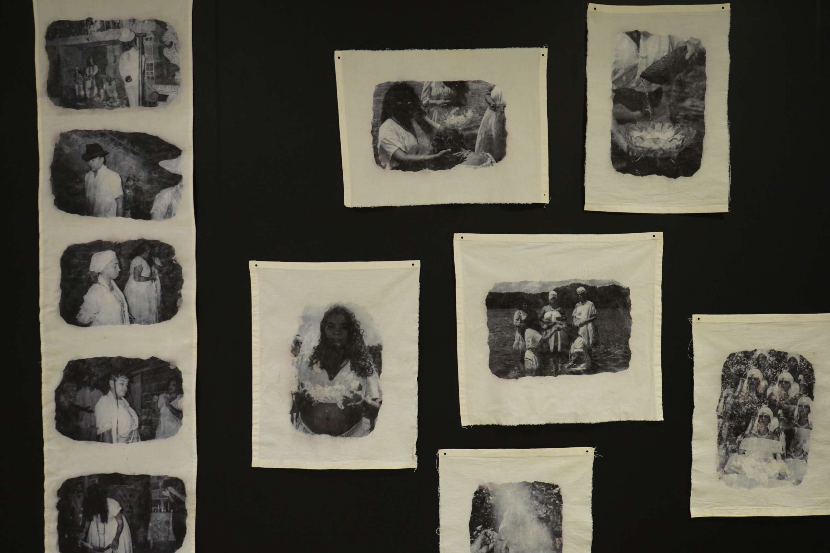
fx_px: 853
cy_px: 276
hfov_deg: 51.9
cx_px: 415
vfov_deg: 35.9
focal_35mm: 37
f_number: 5
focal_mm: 37
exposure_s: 1/60
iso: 3200
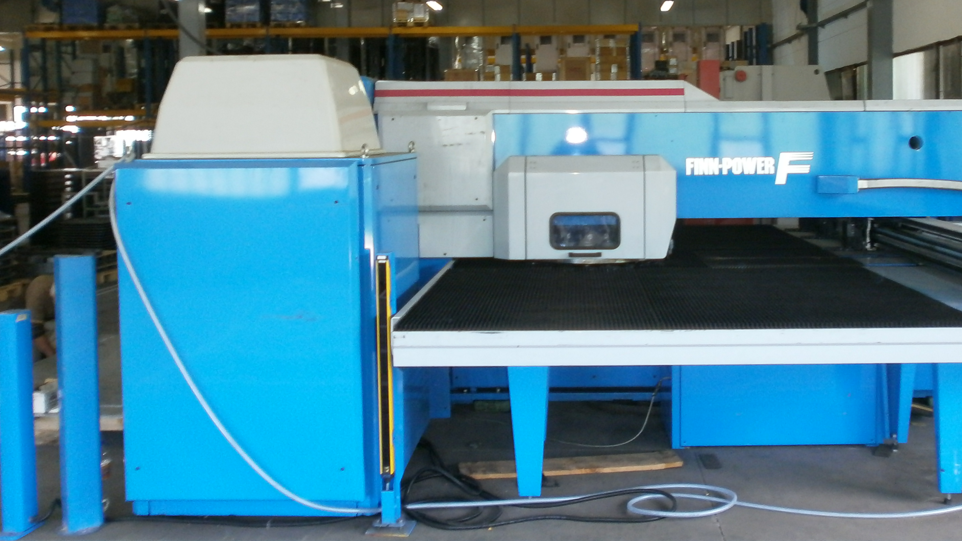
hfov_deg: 49.1
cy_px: 195
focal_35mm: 41
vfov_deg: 28.9
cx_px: 575
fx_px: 1046
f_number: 2.9
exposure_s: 1/30
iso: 160
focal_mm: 4.8
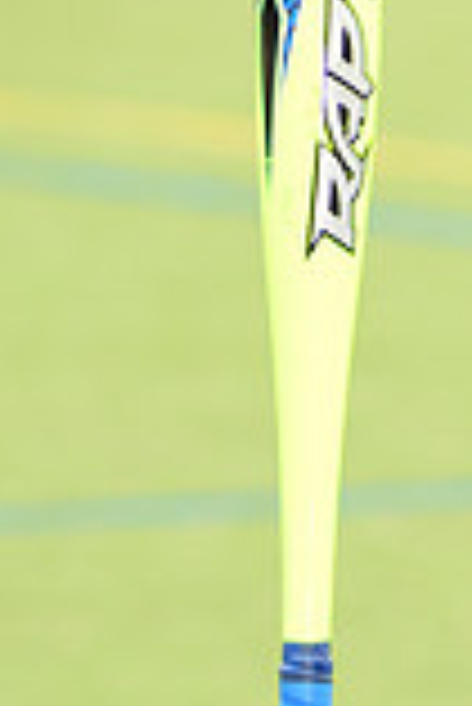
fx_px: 12323
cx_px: 793
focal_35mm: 628
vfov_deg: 3.3
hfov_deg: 2.2
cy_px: 904
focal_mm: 170
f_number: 8
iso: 250
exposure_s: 1/200
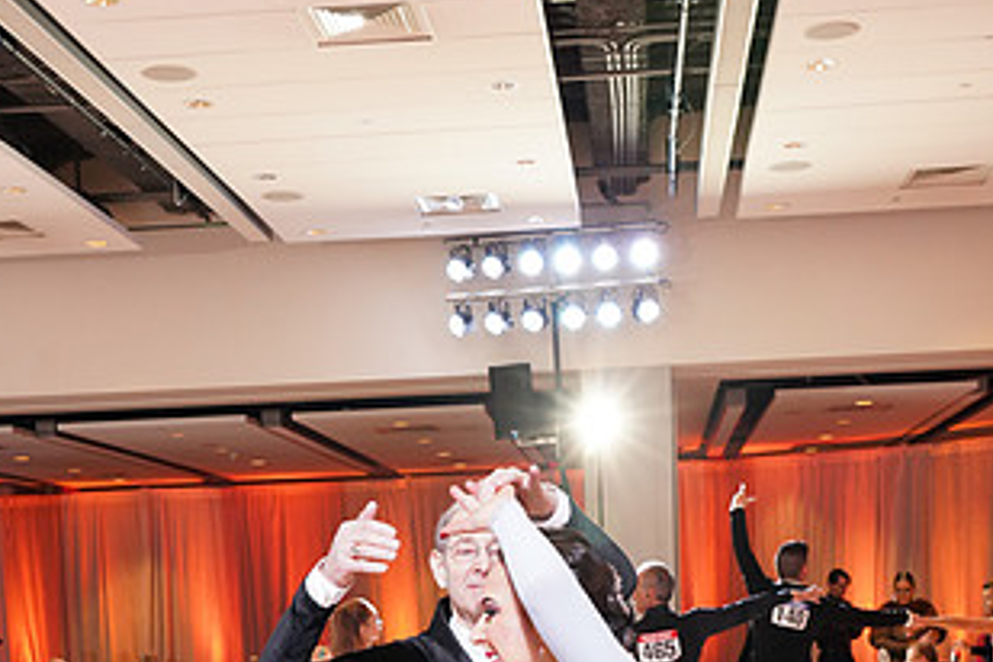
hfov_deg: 32.4
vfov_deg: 20.2
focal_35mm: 62
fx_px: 1710
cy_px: 836
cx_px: 522
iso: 2000
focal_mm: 33
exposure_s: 1/200
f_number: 5.6
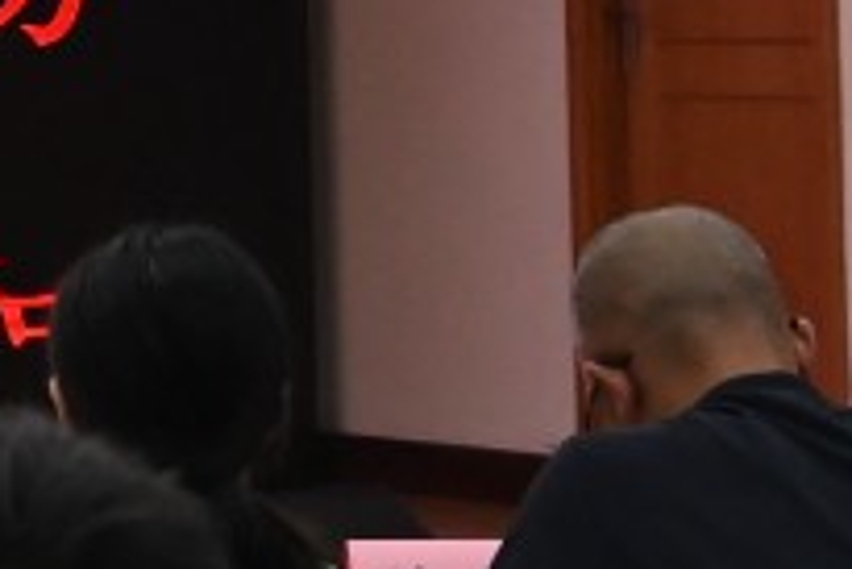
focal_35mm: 391
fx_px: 9260
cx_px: -1201
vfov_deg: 3.5
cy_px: -548
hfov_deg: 5.1
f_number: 7.1
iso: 2000
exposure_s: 1/200
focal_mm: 50
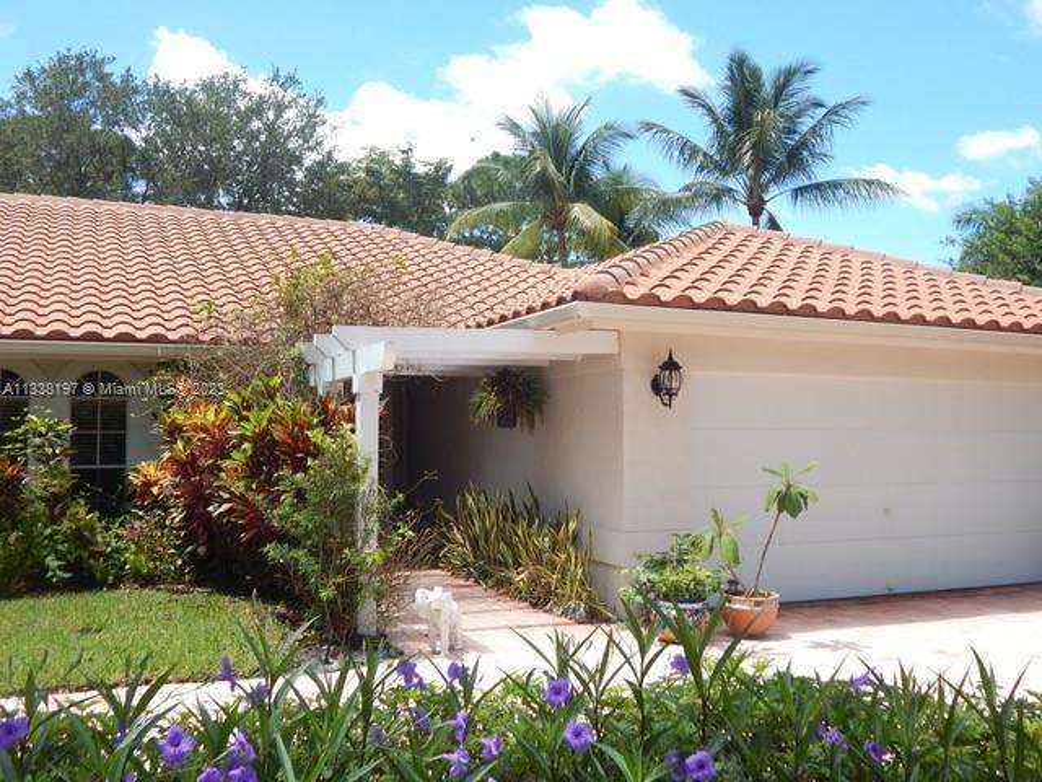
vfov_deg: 41.8
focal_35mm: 34
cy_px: 391
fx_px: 1023
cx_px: 521
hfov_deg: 54.0
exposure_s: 1/500
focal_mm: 6.1
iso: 125
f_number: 3.3
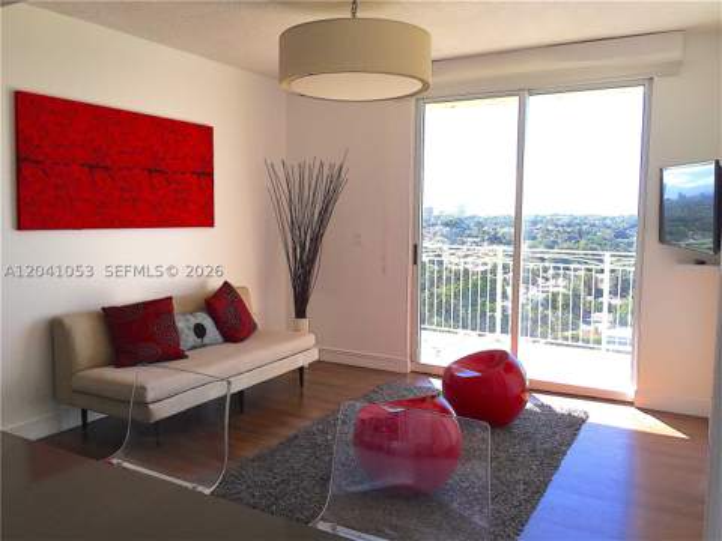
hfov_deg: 61.7
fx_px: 605
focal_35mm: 29
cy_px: 270
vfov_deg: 48.2
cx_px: 361
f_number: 2.2
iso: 25
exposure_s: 1/125
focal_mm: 4.15
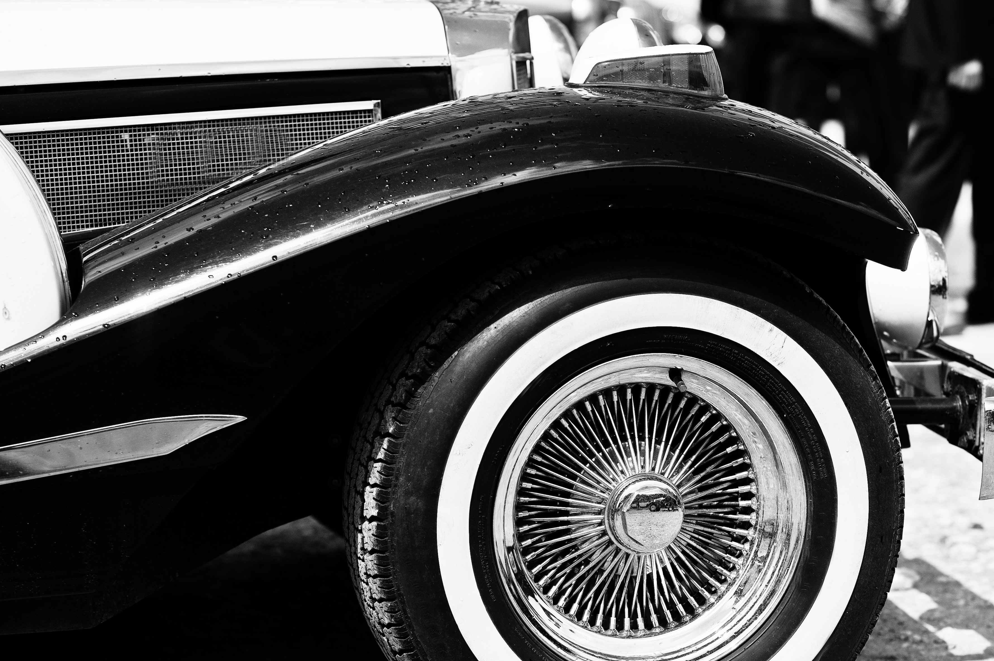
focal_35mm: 102
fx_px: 2814
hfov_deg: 20.0
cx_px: 594
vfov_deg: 13.4
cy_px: 380
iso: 200
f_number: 3.5
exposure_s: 1/4000
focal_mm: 85
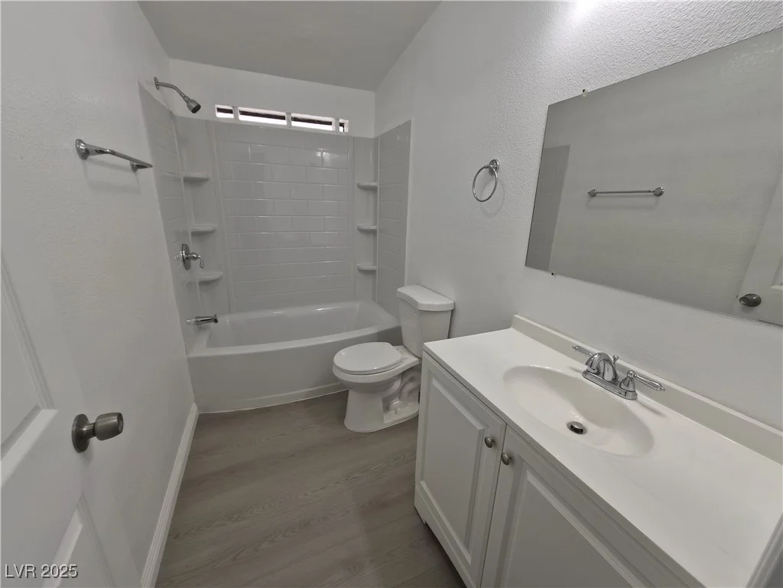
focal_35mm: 13
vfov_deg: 89.9
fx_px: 294
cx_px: 392
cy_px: 294
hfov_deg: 106.2
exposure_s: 1/60
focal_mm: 1.7
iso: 32
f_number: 2.2
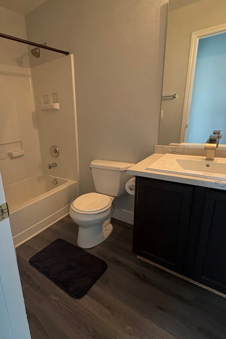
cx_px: 68
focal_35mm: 20
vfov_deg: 84.0
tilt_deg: -17.1
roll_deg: +4.1
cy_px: 171
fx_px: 188
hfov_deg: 59.8
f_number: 2.2
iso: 320
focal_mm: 2.22
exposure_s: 1/60
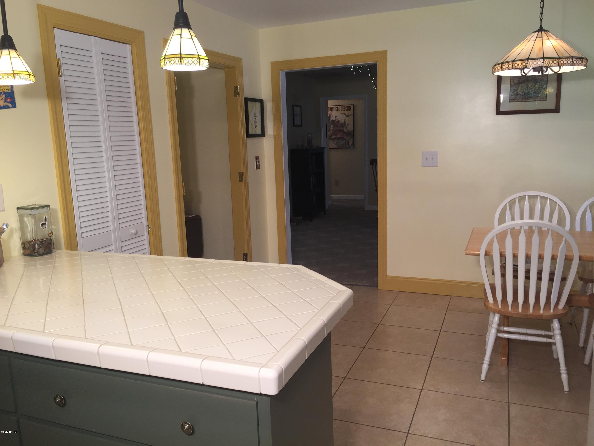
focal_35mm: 29
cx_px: 297
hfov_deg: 61.7
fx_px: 498
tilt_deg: -9.9
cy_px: 223
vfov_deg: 48.2
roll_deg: +1.0
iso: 40
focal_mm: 4.15
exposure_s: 1/40
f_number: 2.2
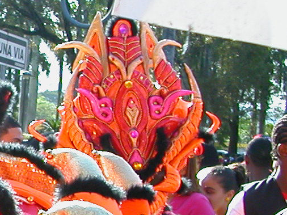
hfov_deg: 15.5
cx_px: -149
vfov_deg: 12.6
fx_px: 970
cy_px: 161
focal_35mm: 117
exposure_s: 1/276
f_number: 2.7
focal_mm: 5.6
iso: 100
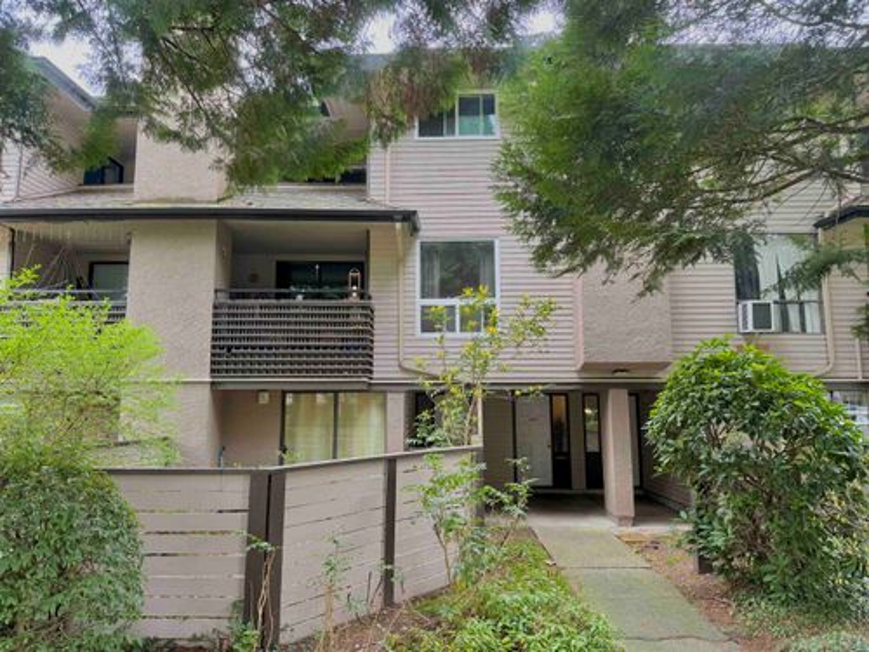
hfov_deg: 71.6
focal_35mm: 24
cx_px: 434
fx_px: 602
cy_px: 326
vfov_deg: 56.8
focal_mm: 6.76
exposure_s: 1/121
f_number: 1.78
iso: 80
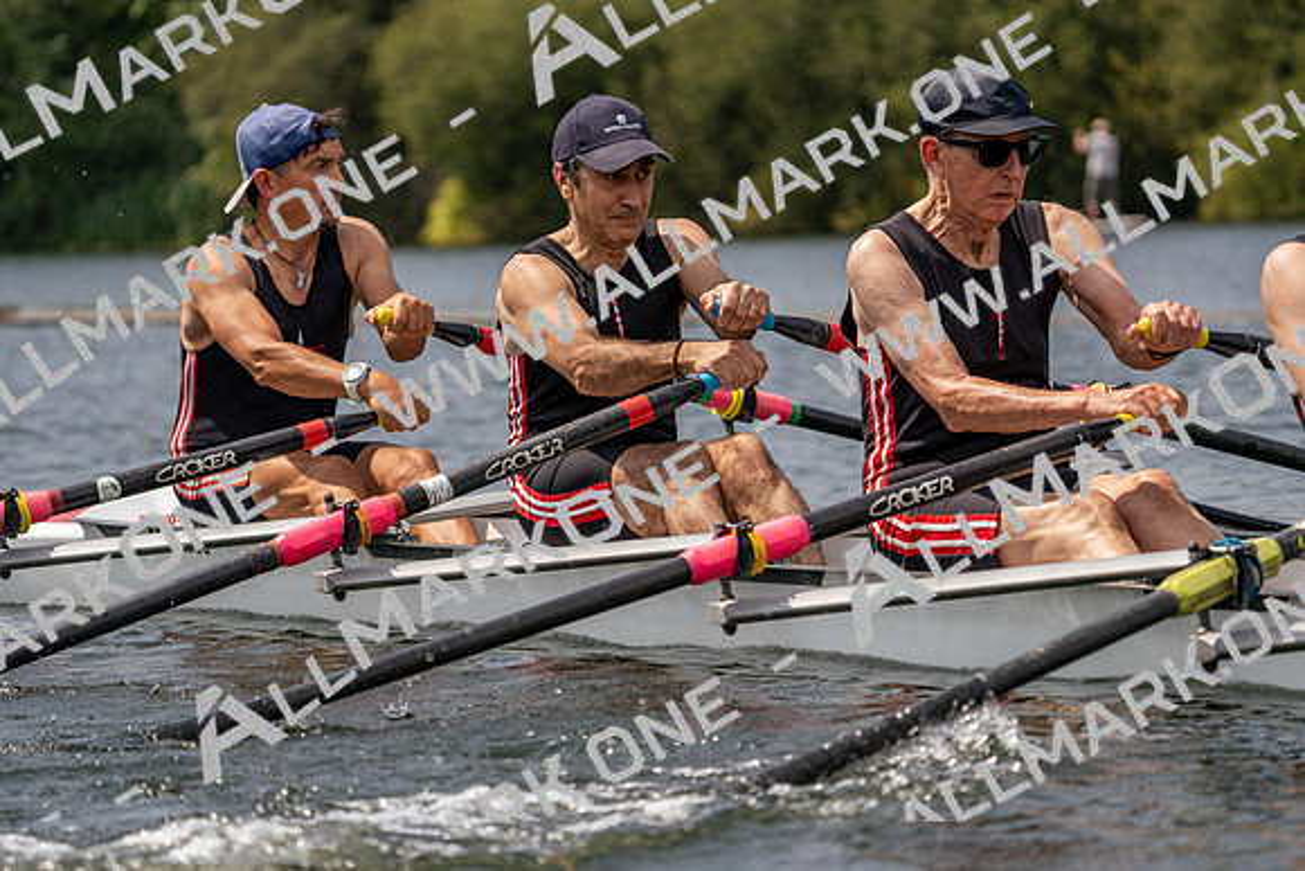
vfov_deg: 6.4
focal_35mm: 216
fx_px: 7831
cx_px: 652
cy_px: 436
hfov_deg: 9.5
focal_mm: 216
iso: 200
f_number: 5.6
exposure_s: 1/1600
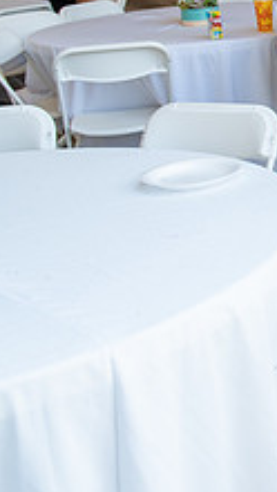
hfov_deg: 12.9
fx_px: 1043
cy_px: 75
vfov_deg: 25.9
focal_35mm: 80
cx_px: 576
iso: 200
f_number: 4.5
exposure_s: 1/250
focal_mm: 29
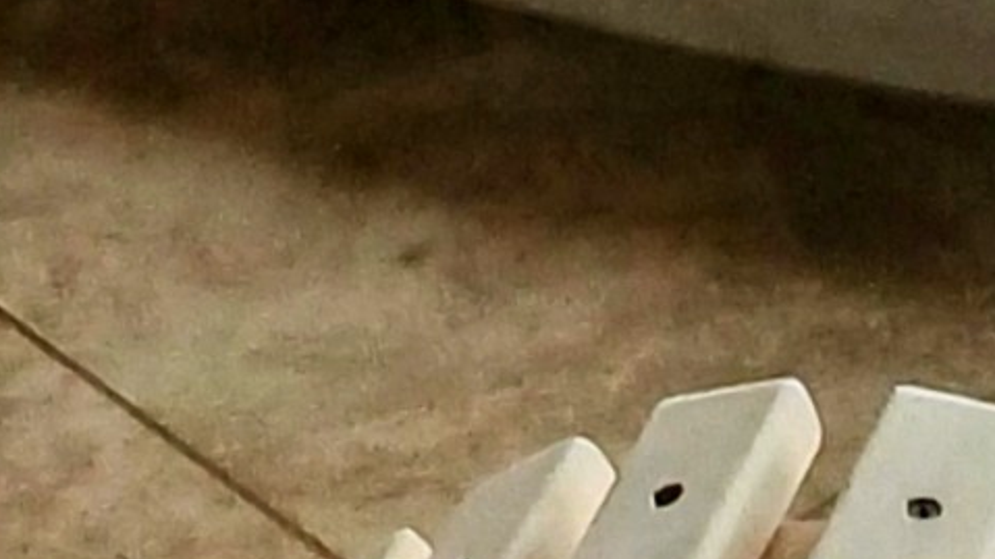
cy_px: -1865
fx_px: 5196
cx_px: 460
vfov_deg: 5.3
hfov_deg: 10.9
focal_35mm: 197
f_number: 1.8
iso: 100
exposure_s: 1/50
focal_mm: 4.65
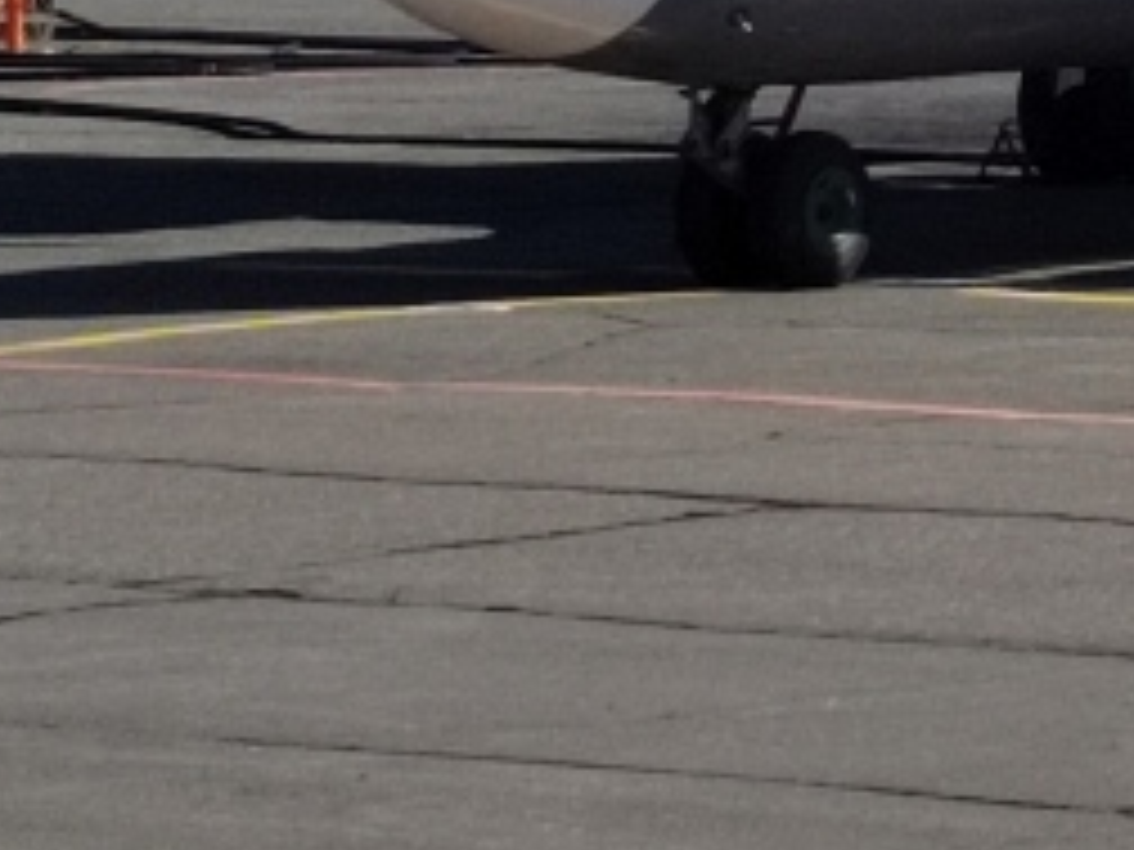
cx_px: 1989
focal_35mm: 382
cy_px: -277
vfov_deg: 3.9
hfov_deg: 5.1
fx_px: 12514
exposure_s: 1/2000
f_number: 1.9
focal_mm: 5.52
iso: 228
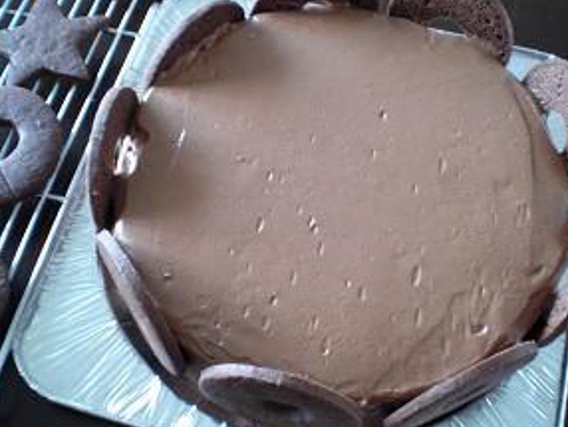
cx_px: 304
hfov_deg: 41.2
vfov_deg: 31.6
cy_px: 201
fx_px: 755
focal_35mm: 46
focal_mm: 6.3
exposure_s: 1/5
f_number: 3.1
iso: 200
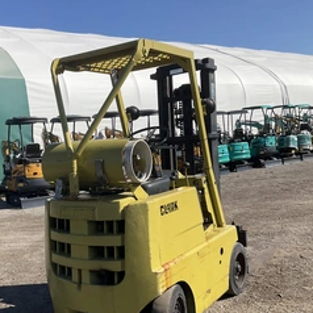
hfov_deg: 38.5
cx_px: 93
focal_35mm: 43
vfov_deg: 39.1
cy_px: 179
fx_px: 440
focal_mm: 3
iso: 25
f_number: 1.8
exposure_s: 1/2141
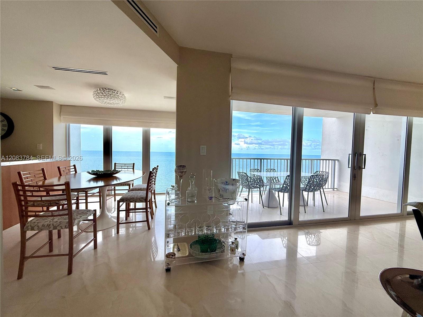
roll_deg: -1.6
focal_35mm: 14
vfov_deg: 85.7
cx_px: 212
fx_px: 171
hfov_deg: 102.1
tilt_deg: -2.0
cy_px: 158
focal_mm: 2.22
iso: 50
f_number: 2.2
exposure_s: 1/349
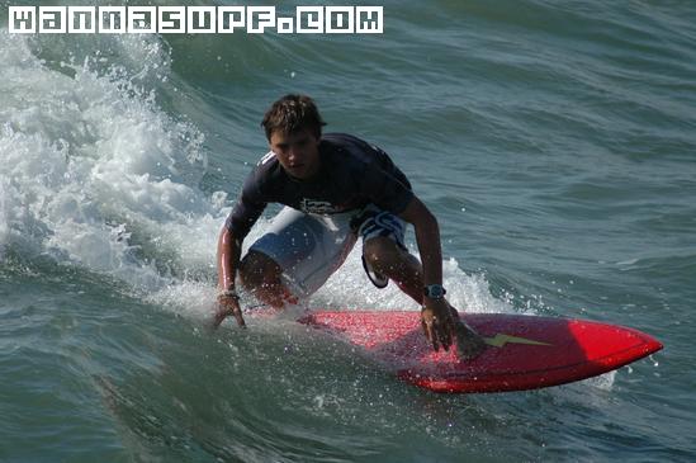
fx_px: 8692
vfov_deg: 3.0
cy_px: 232
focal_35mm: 450
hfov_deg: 4.6
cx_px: 348
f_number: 5.6
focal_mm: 300
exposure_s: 1/1250
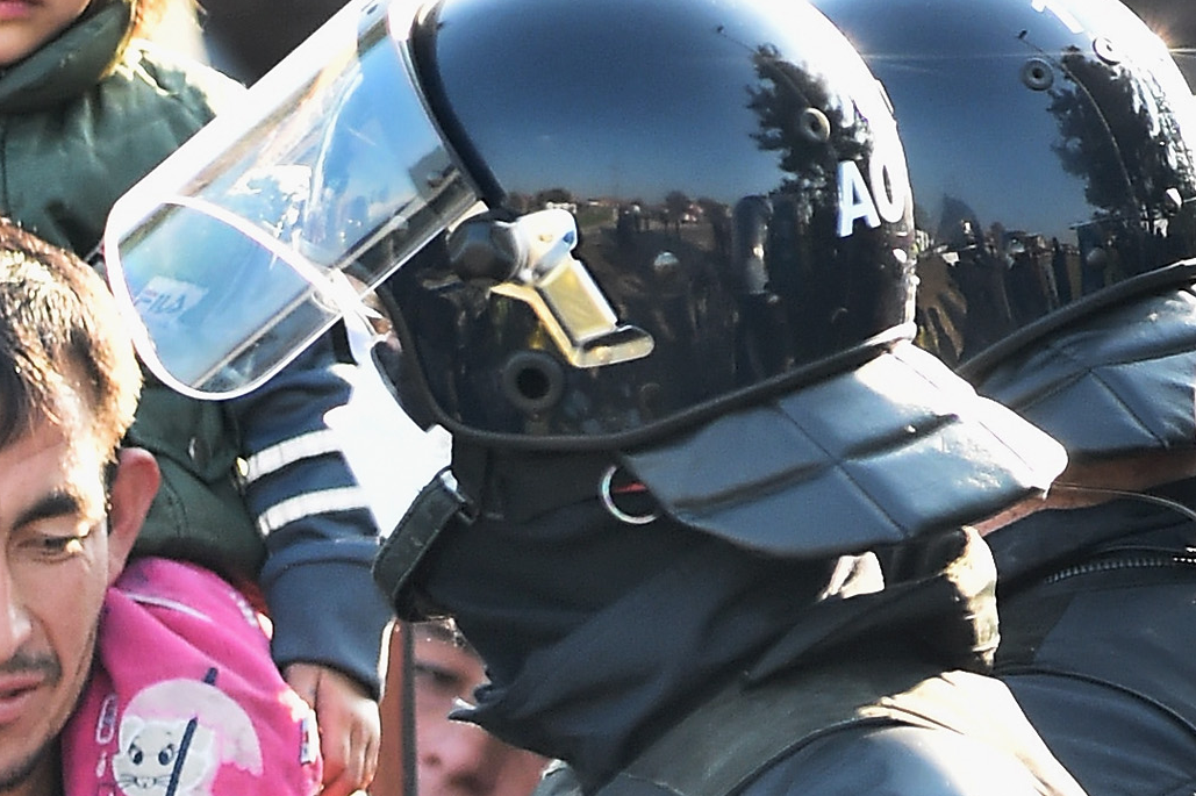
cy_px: 1098
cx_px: -410
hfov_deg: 1.7
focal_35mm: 1224
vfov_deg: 1.1
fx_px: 40643
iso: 1800
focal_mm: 420
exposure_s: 1/1000
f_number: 5.6
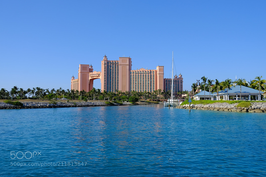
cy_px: 88
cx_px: 133
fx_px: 259
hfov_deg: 54.4
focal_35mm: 35
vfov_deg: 37.8
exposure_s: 1/400
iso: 200
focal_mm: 23
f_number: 8
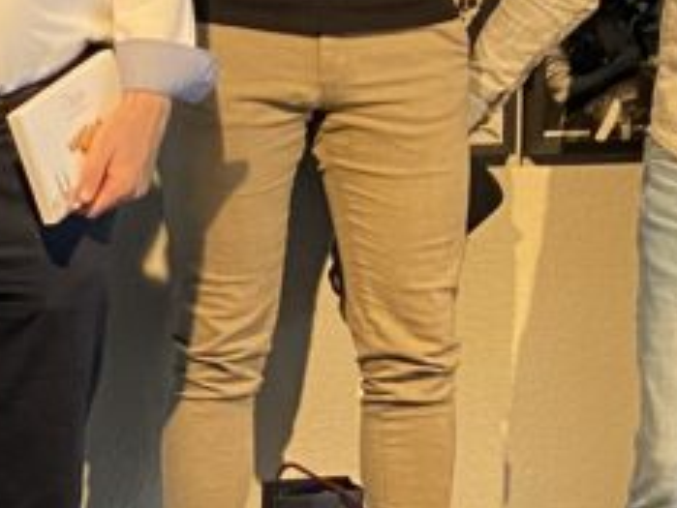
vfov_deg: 11.1
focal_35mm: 134
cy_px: 340
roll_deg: -0.8
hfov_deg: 14.6
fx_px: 2622
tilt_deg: -10.5
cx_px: 70
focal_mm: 4.25
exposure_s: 1/50
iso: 320
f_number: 1.8
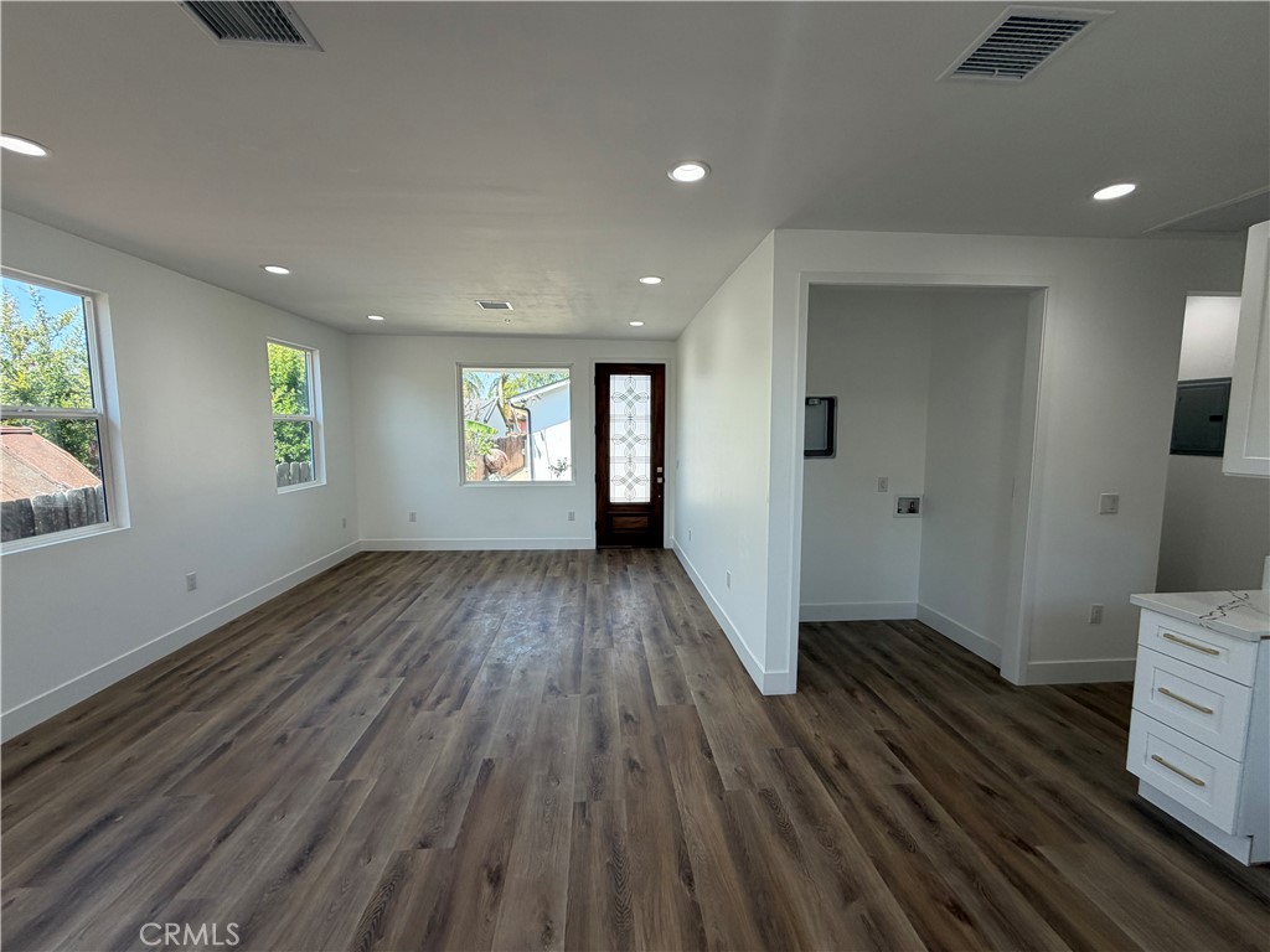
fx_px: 514
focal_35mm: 14
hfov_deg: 102.1
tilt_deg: -5.5
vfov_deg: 85.7
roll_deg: +0.8
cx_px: 635
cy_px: 476
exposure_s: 1/121
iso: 64
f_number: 2.2
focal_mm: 2.22
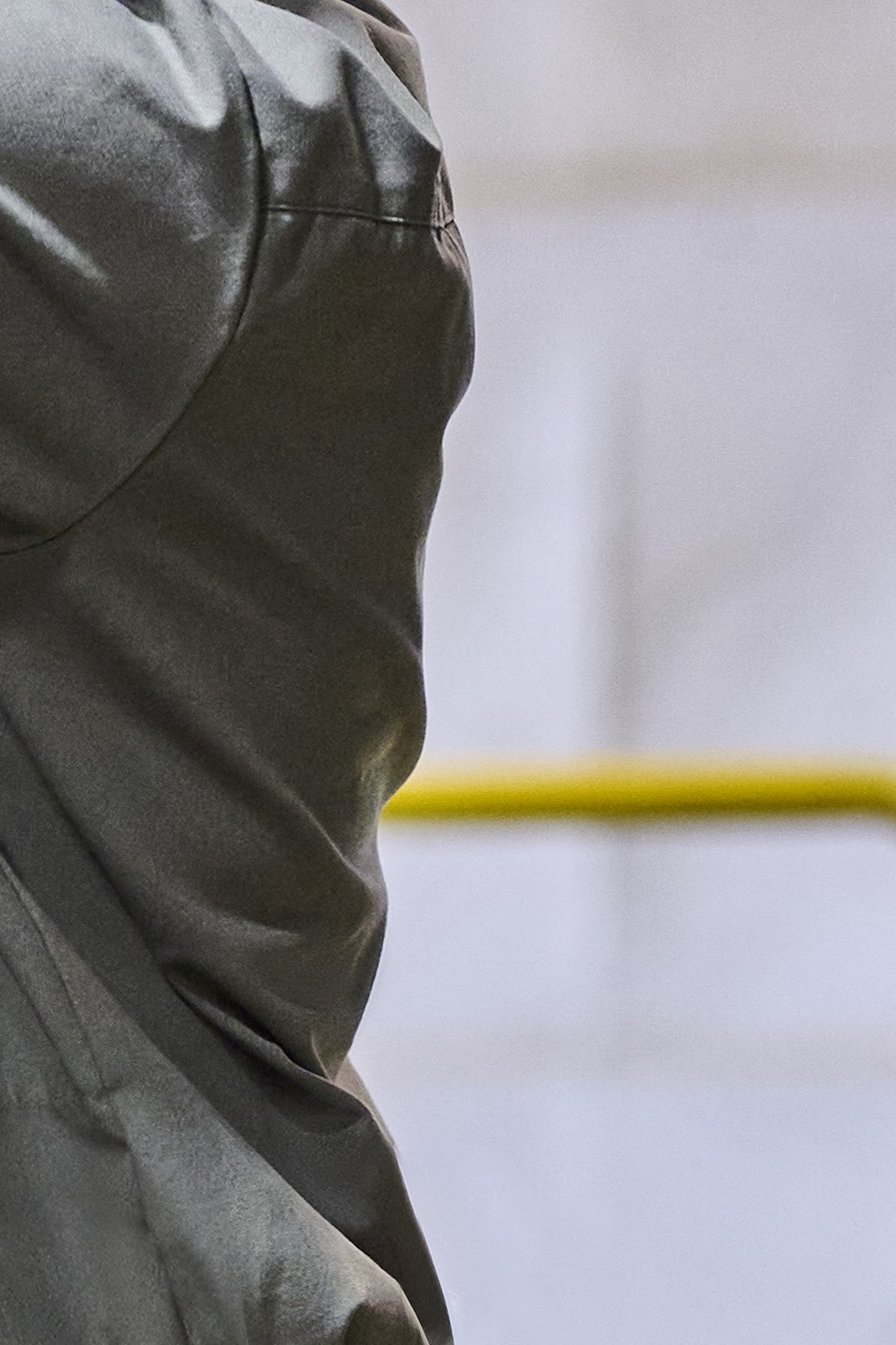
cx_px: -643
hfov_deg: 4.0
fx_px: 12879
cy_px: 1257
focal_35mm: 345
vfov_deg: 6.0
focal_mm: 50
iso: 1600
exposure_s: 1/400
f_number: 2.5
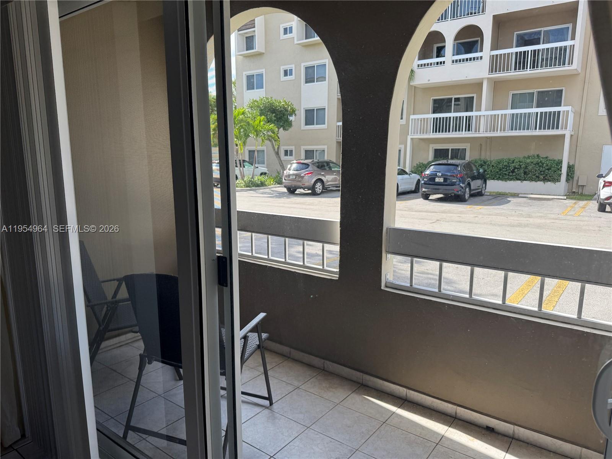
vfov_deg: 56.8
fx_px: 424
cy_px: 230
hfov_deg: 71.6
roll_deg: +0.1
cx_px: 306
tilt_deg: -10.2
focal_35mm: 24
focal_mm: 6.76
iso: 80
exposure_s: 1/448
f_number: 1.78
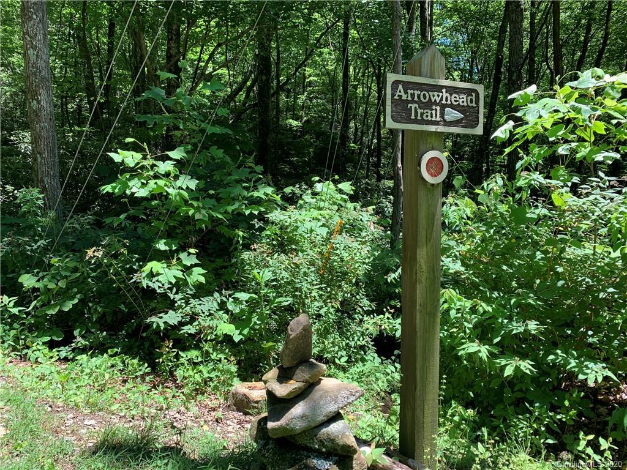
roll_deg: +2.7
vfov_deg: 53.1
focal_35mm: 26
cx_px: 314
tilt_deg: -3.5
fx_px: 471
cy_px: 235
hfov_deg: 67.3
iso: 25
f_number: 1.8
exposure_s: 1/388
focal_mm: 4.25
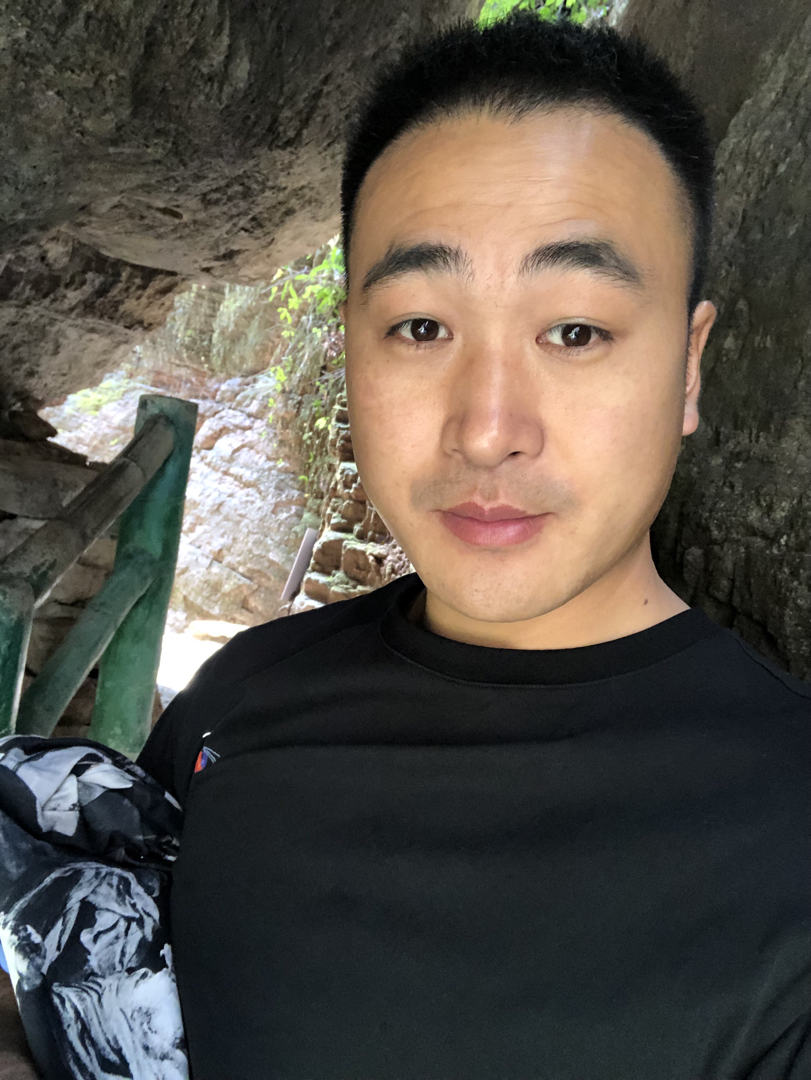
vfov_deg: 56.8
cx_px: 406
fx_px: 999
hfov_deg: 44.2
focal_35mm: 32
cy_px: 540
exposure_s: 1/60
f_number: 2.2
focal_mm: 2.87
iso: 200
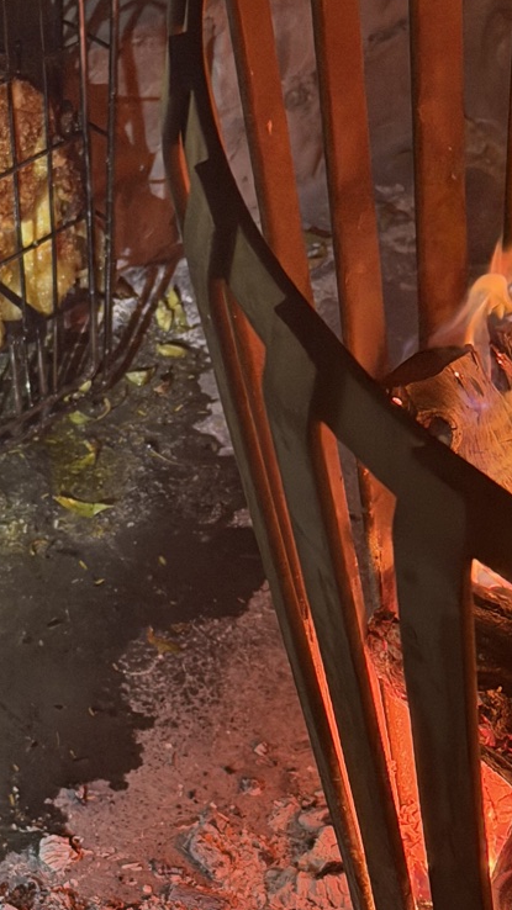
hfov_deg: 10.6
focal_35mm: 114
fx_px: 2752
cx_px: 112
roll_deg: -5.1
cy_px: 475
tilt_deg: -43.0
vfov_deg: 18.8
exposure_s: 1/30
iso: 640
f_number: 1.78
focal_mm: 6.76
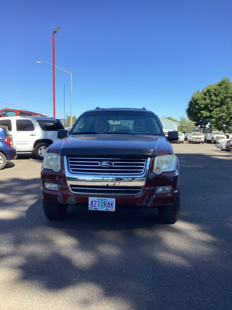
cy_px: 155
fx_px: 277
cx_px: 116
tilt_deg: -3.7
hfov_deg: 45.4
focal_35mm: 31
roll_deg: -0.8
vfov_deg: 58.4
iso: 25
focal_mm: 3.3
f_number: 2.4
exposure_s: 1/791
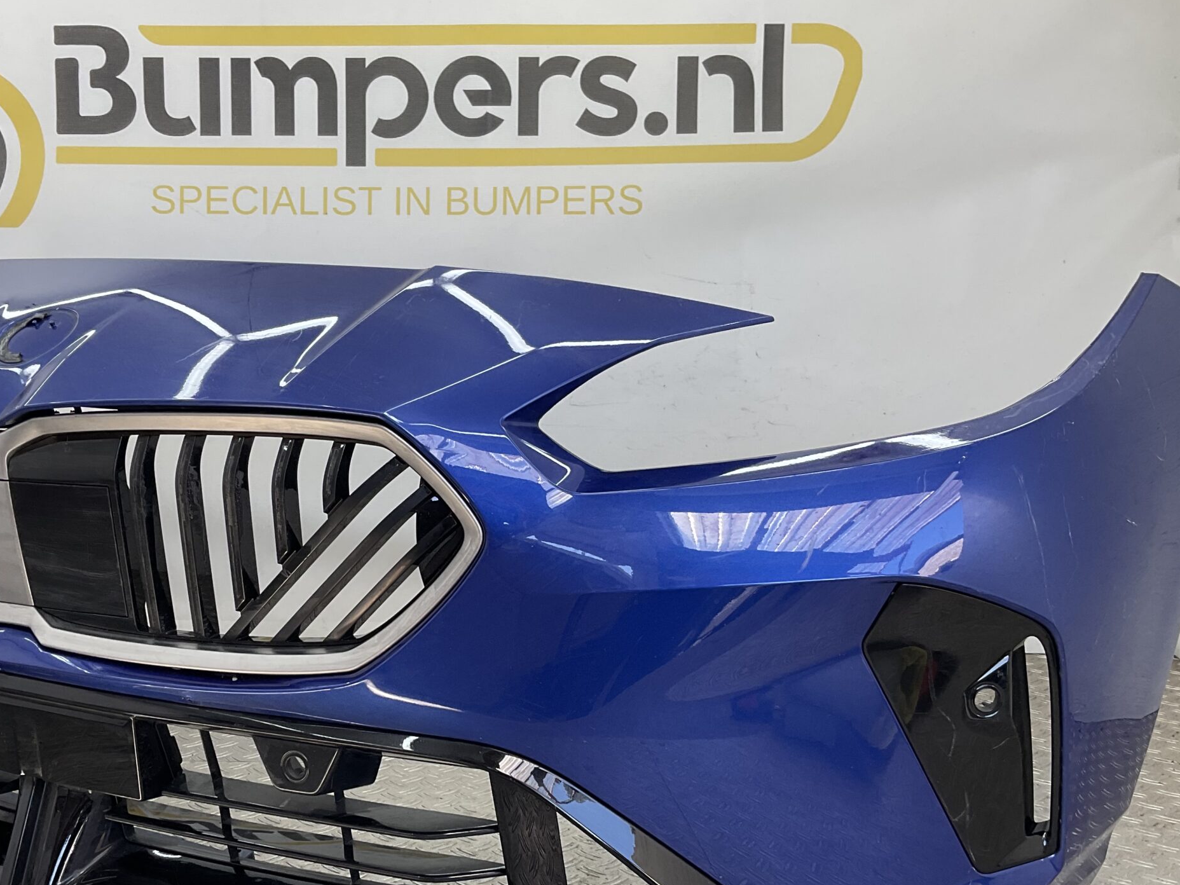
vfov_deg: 35.8
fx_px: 1364
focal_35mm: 40
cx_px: 464
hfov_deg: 46.5
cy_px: 552
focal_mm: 3
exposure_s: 1/101
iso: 16
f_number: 1.8
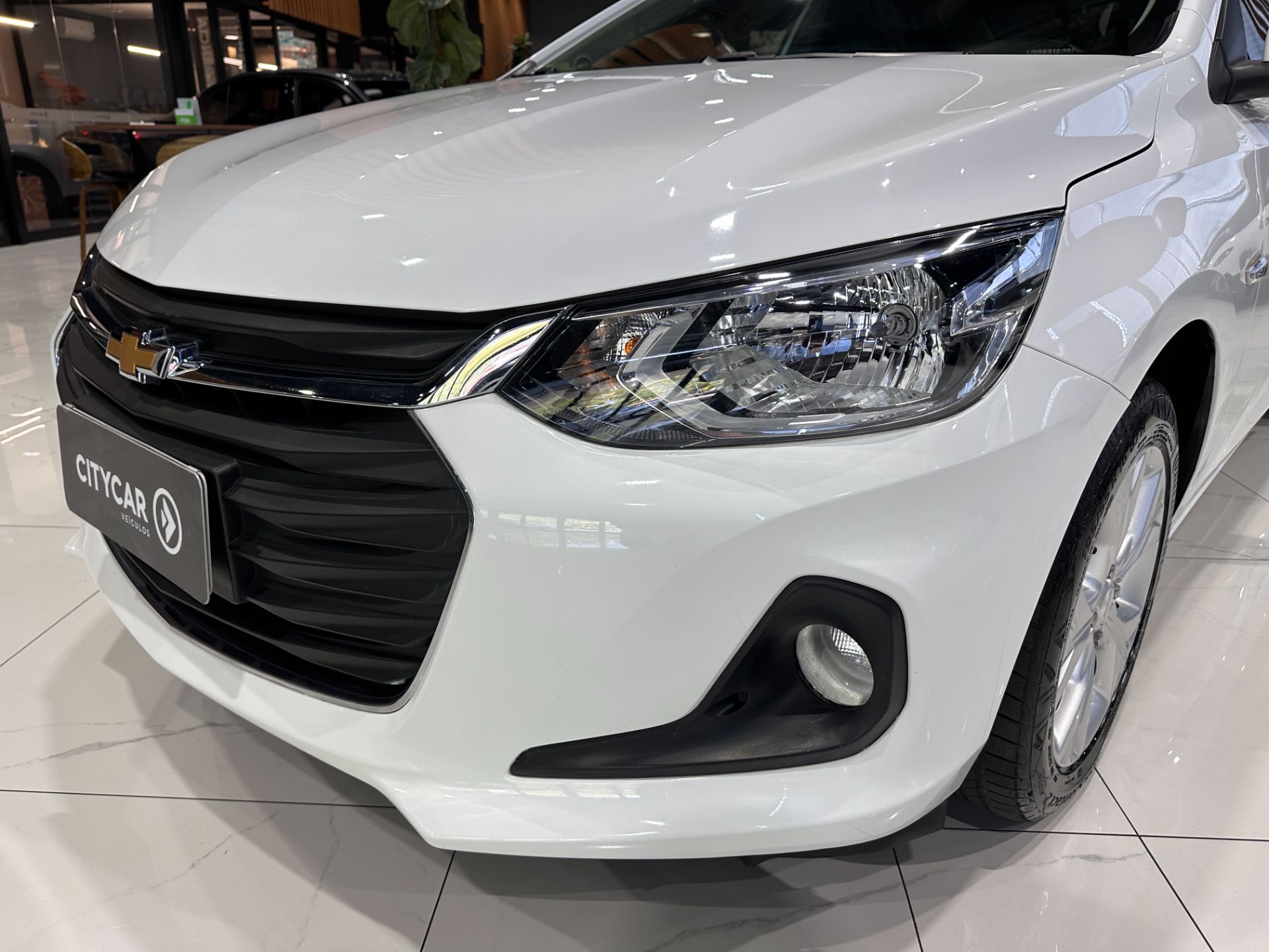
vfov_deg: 56.8
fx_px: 880
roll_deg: -0.4
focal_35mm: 24
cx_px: 634
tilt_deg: -19.7
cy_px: 476
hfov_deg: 71.6
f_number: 1.78
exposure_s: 1/120
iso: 80
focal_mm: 6.86
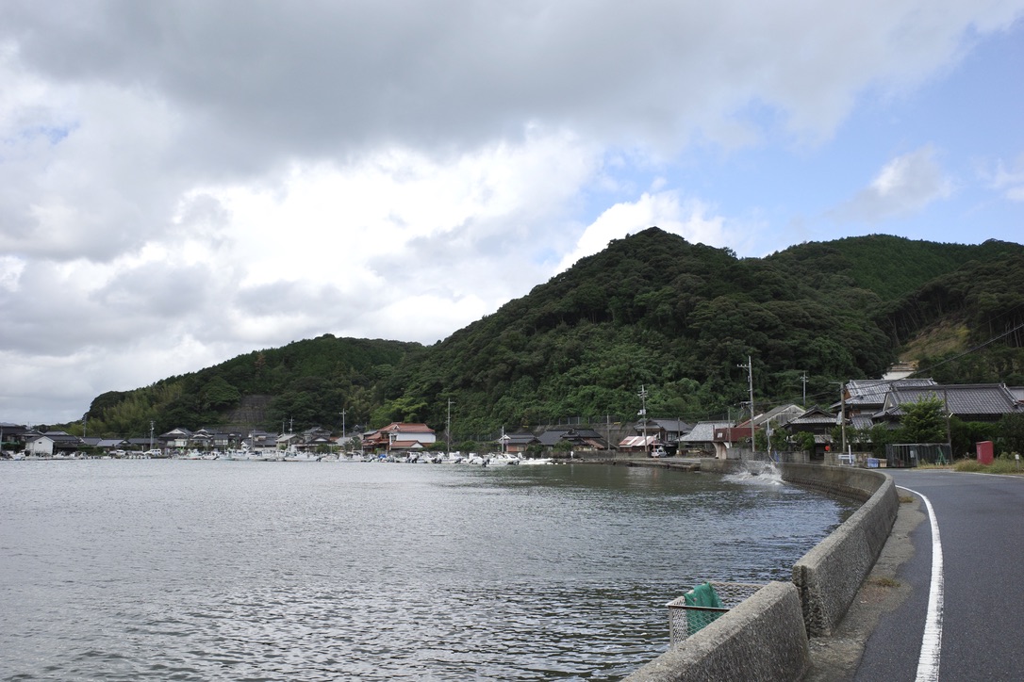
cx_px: 512
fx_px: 796
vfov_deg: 46.4
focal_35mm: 28
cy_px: 341
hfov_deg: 65.5
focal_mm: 18.3
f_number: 5.6
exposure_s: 1/500
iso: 200
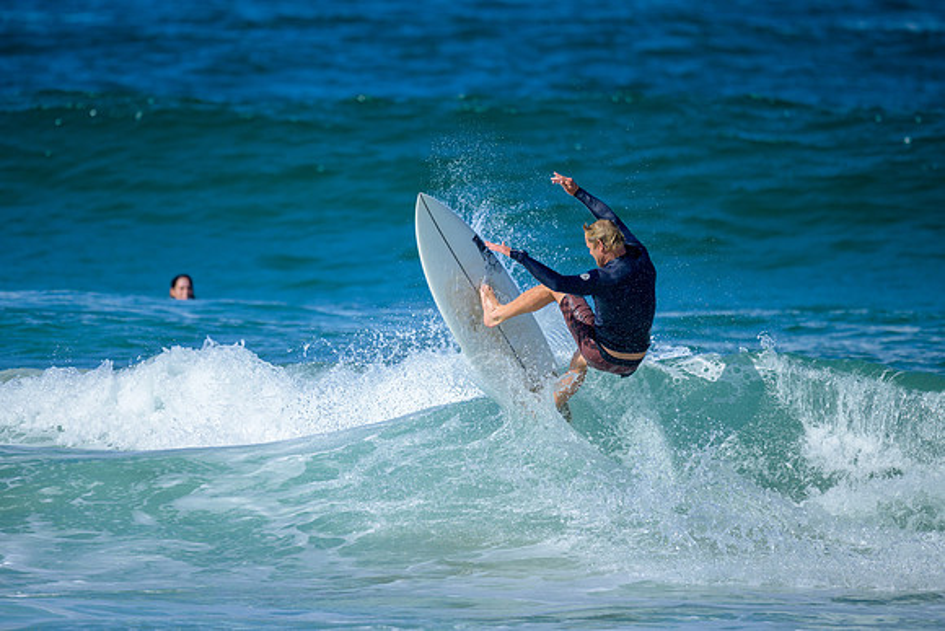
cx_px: 472
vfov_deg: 1.7
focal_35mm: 800
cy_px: 316
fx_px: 21004
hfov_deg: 2.6
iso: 320
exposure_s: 1/2500
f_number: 6.3
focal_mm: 800
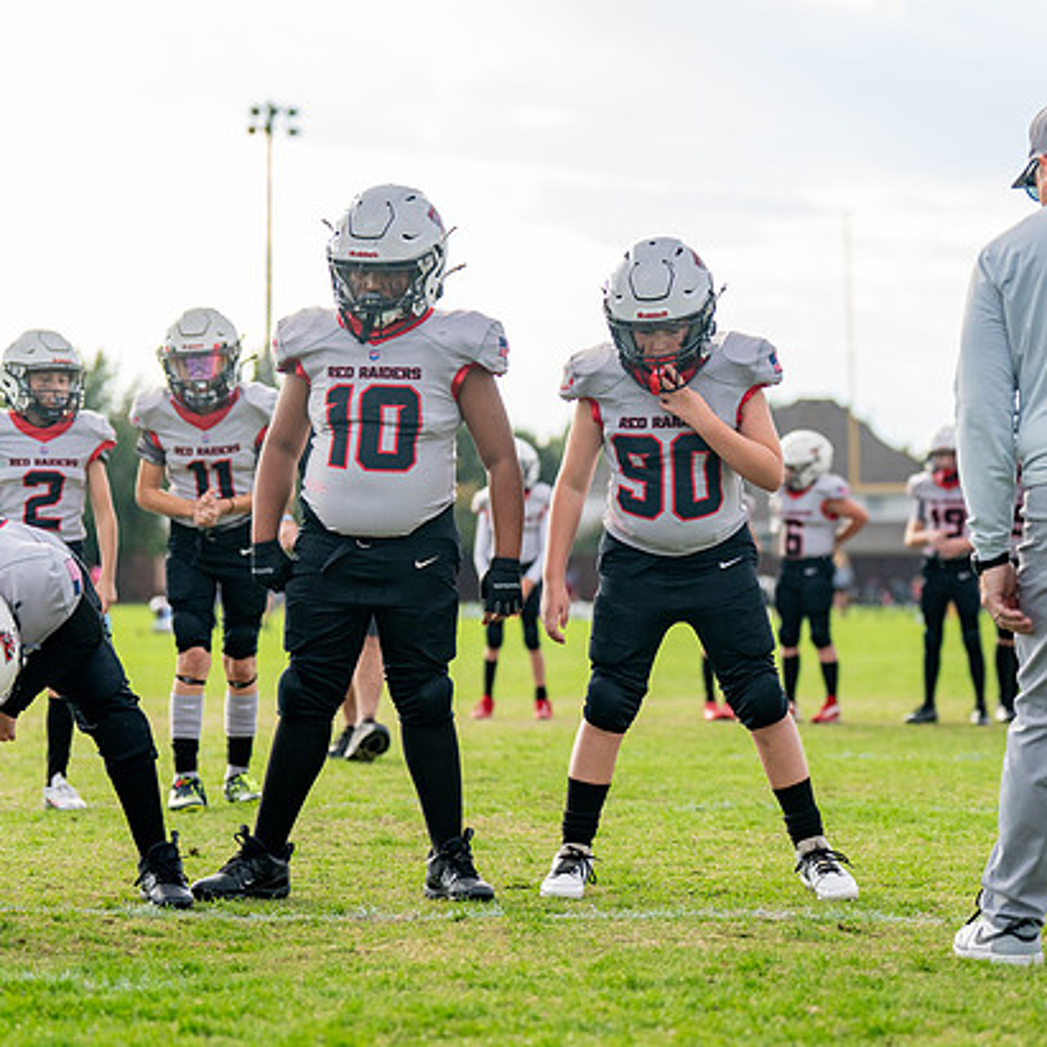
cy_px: 550
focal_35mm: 137
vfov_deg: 12.7
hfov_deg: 12.7
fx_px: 4688
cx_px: 783
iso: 500
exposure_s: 1/1250
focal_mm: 90
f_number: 2.8
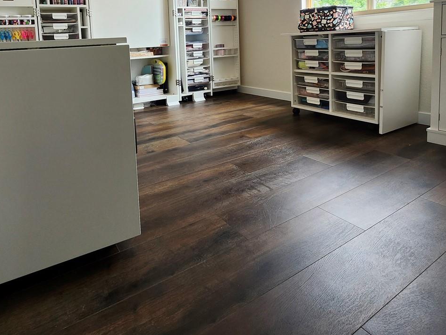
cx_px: 169
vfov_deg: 57.5
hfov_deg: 75.2
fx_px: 283
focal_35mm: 22
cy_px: 77
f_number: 2.2
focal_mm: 1.74
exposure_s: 1/60
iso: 50
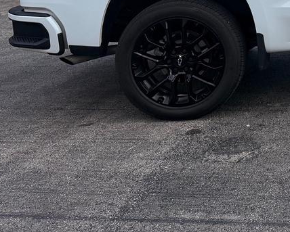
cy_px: -76
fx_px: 601
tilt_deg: -2.3
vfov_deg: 20.0
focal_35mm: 70
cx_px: 402
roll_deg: +1.3
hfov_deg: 23.2
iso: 80
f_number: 1.78
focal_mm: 6.76
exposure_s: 1/4673
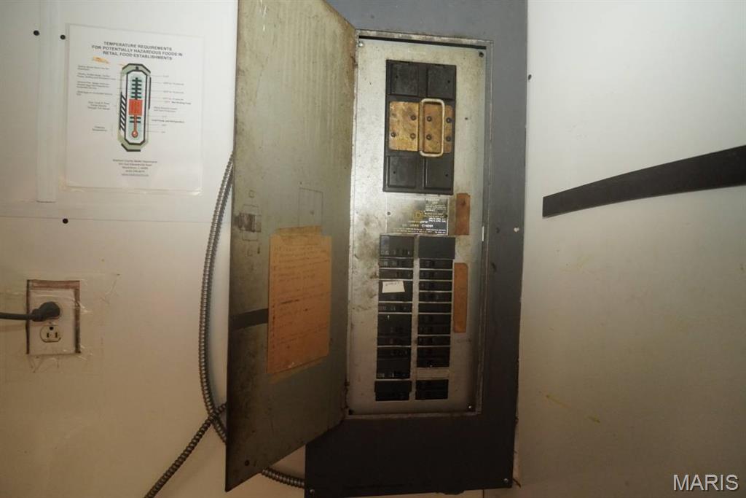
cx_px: 373
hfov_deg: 85.4
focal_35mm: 20
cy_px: 249
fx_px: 404
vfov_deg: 63.2
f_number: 4
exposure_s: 1/60
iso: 3200
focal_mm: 13
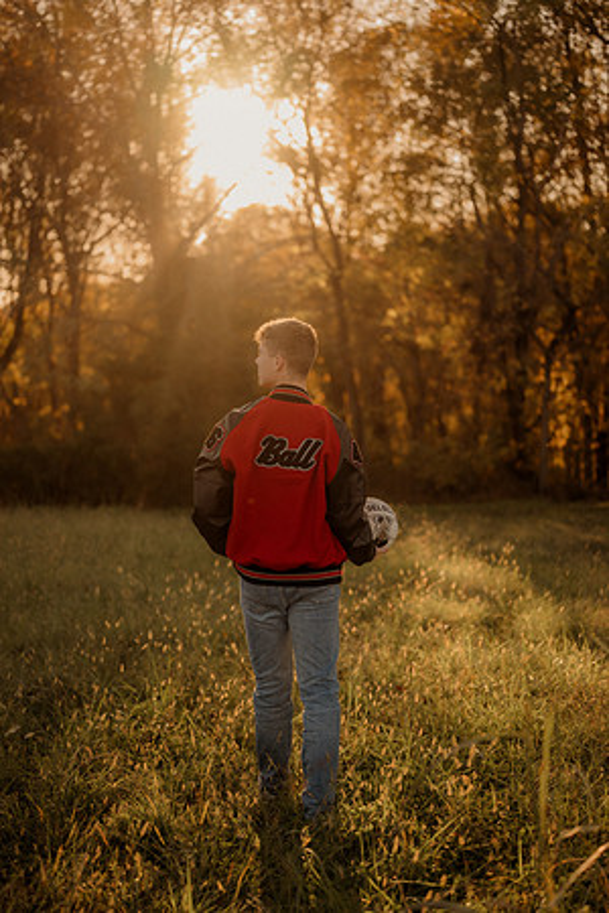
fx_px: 1269
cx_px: 304
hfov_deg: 27.0
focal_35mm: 50
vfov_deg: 39.6
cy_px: 456
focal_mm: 50
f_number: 1.8
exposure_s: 1/1600
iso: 250
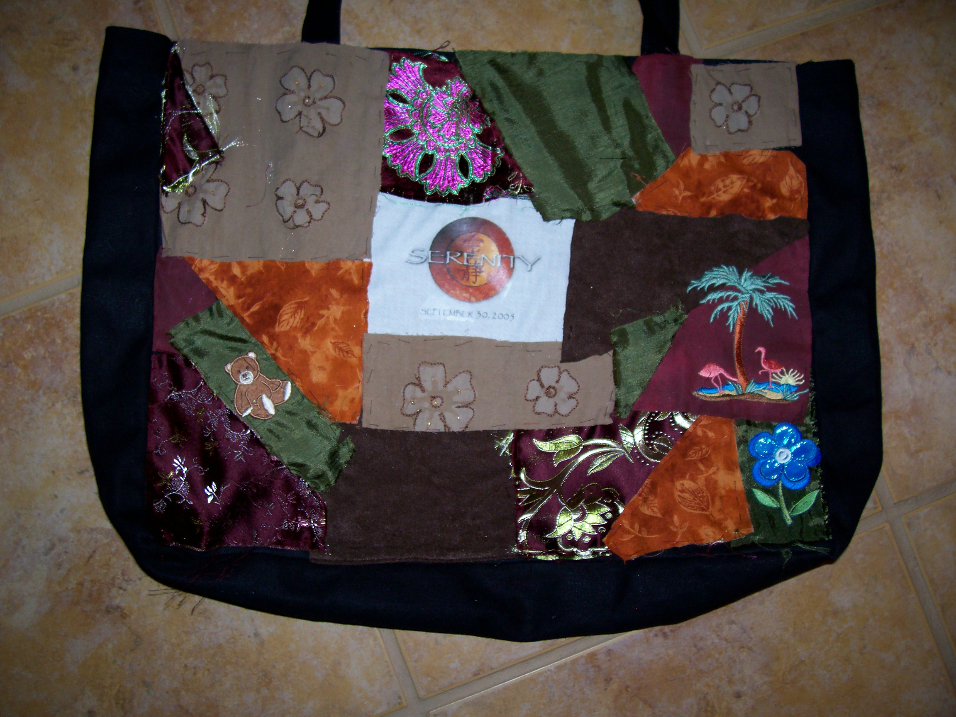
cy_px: 358
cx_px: 478
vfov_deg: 41.8
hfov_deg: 54.0
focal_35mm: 34
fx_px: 939
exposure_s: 1/64
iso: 80
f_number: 2.7
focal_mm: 5.6
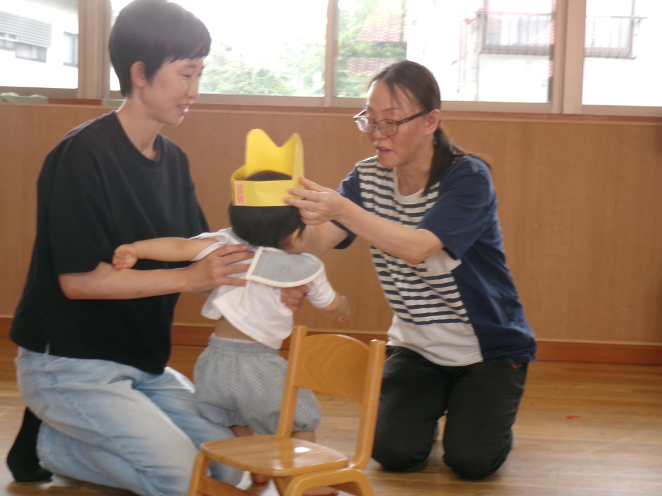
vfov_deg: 18.9
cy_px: 248
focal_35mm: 78
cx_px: 331
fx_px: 1492
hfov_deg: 25.0
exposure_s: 1/34
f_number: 5.4
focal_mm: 14
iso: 164
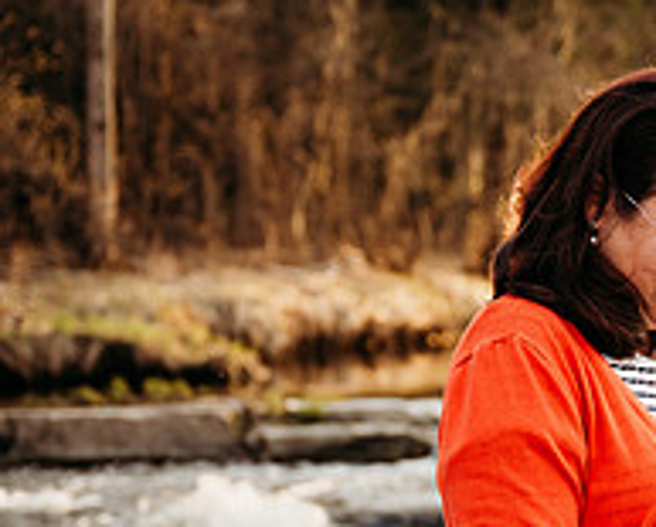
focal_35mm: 124
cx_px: 660
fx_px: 2411
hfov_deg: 15.2
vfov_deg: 12.4
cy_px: 464
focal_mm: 43
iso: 125
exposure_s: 1/200
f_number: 2.8
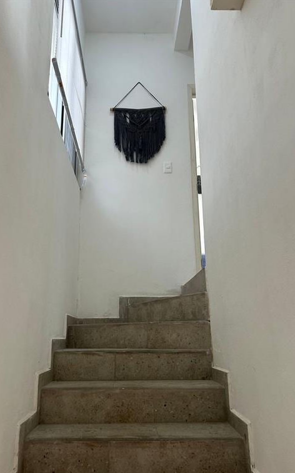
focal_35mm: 28
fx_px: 360
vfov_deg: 66.5
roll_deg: -0.5
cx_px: 138
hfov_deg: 44.5
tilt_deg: +15.4
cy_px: 238
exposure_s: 1/120
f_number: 1.5
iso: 100
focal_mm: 5.7
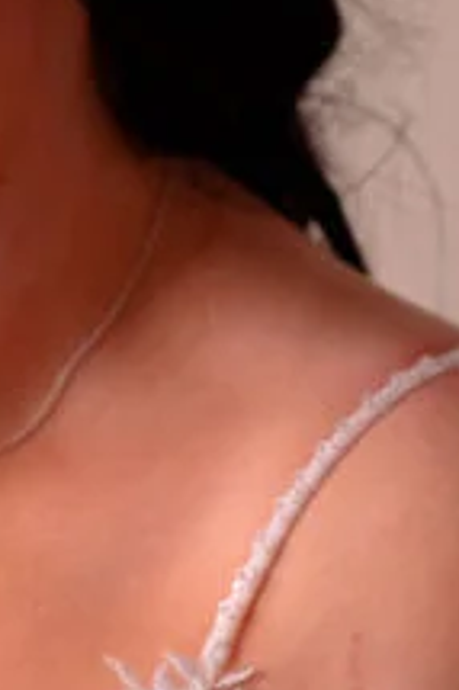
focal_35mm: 220
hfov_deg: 6.2
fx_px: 4214
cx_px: -108
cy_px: 119
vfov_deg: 9.3
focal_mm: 59
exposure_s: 1/200
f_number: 3.2
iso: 1000
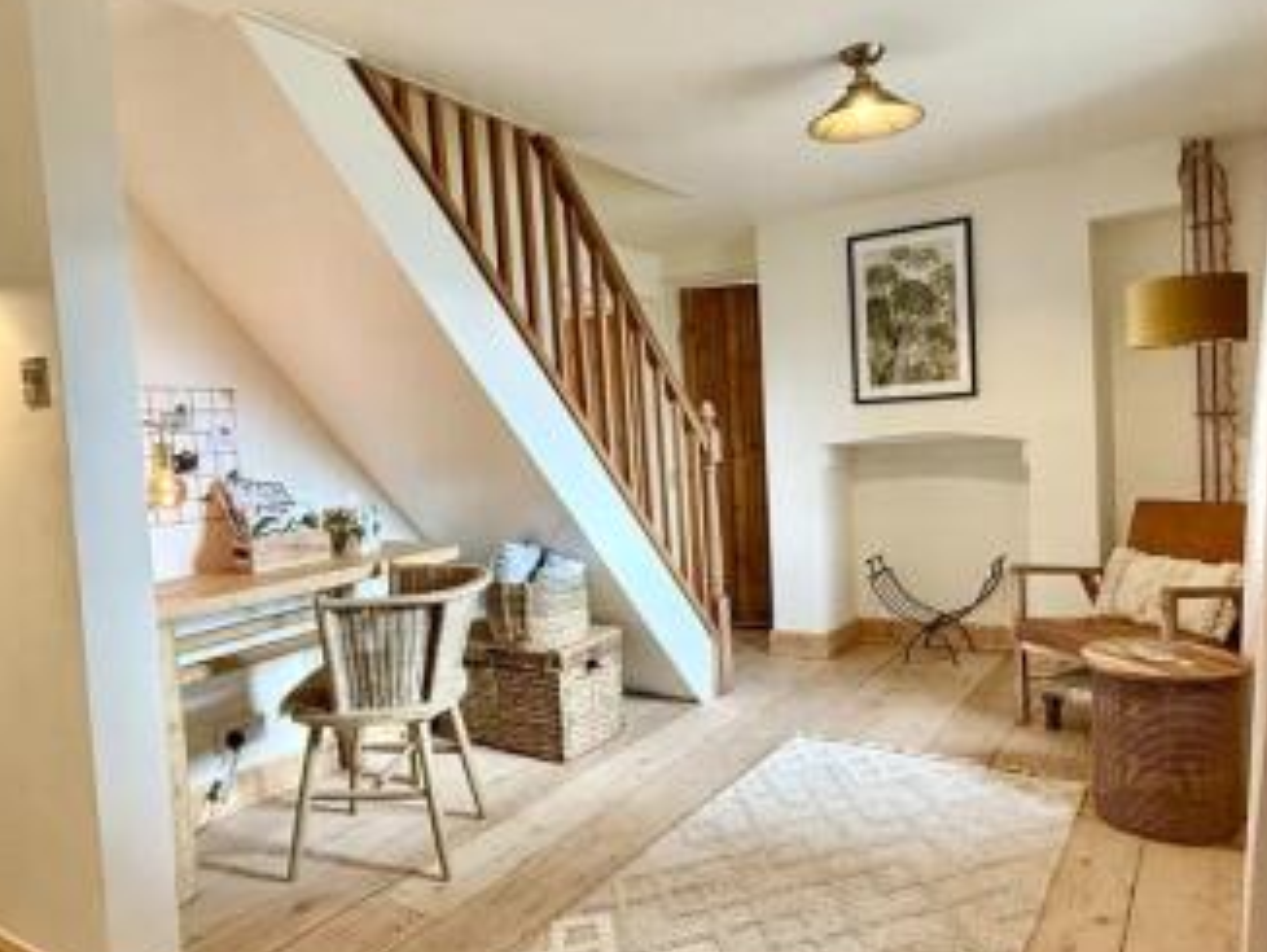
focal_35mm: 25
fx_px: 916
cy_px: 484
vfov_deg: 54.9
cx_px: 624
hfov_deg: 69.3
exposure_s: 1/100
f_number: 2.2
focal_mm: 2.22
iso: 320
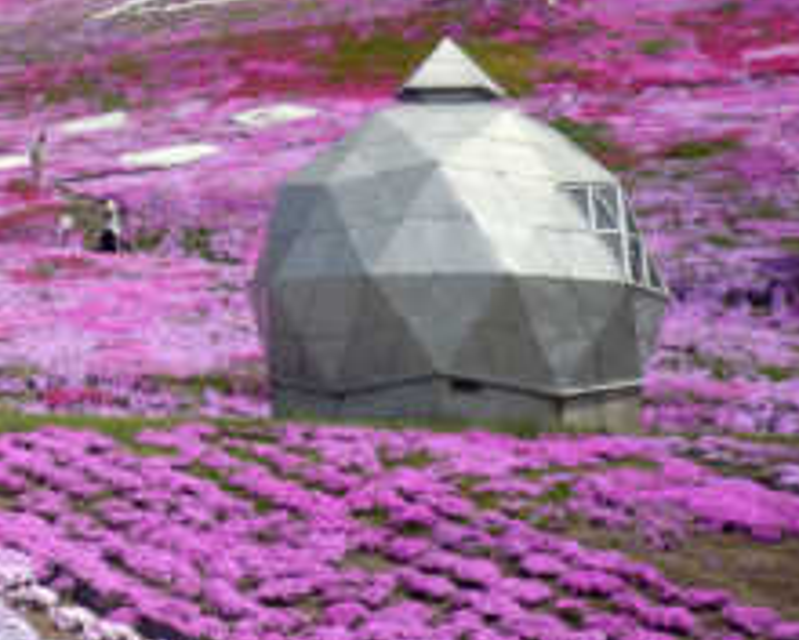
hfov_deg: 20.2
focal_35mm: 88
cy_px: -58
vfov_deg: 16.9
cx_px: -192
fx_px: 2081
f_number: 8
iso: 100
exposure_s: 1/200
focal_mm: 5.5
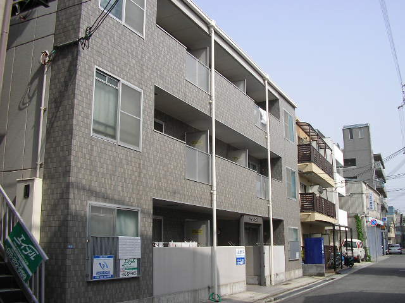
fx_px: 445
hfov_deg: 49.0
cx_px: 202
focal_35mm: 38
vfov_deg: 37.7
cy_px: 152
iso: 71
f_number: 4.1
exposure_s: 1/585
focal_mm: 5.8
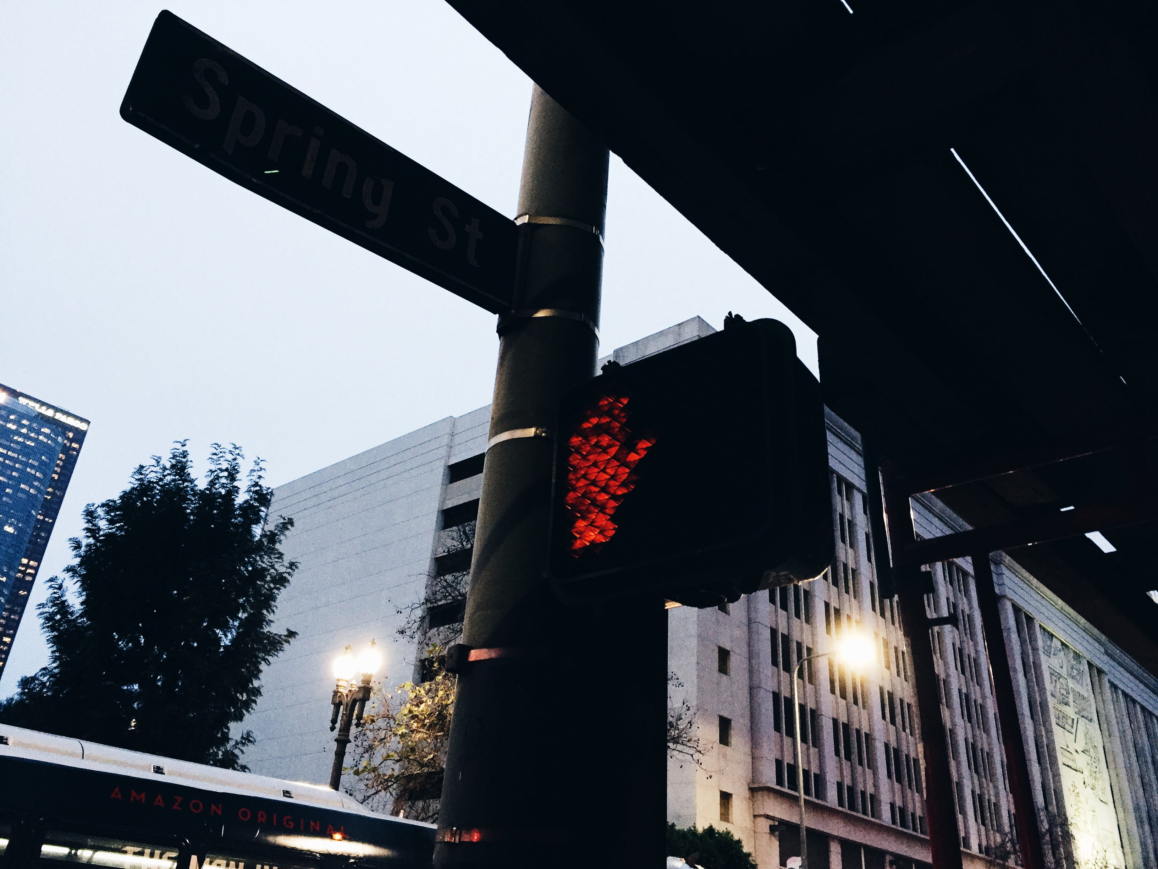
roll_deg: -2.8
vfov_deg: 48.2
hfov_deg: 61.7
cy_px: 434
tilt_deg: +28.4
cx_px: 579
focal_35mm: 29
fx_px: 970
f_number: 2.2
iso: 250
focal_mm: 4.15
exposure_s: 1/20
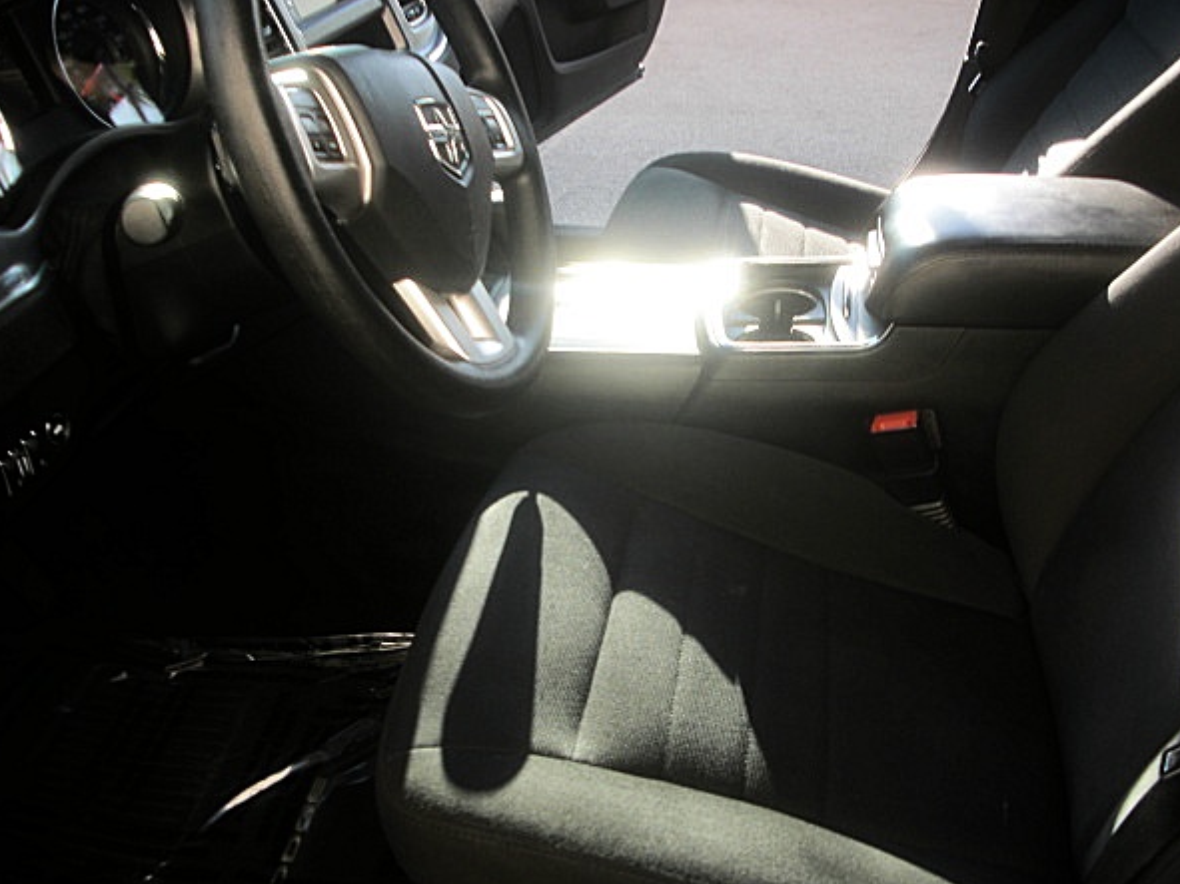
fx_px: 1329
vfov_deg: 36.8
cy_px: 443
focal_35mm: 39
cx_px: 629
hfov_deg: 47.8
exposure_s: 1/100
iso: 50
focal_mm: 6.3
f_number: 2.8
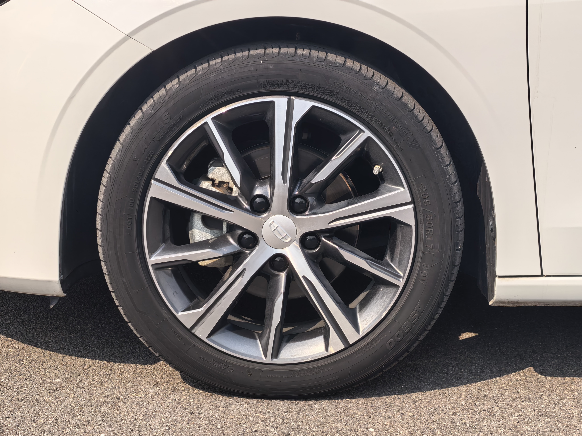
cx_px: 291
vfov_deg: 20.2
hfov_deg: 26.7
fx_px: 1227
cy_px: 218
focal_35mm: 73
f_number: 2
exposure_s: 1/7519
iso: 50
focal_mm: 6.98
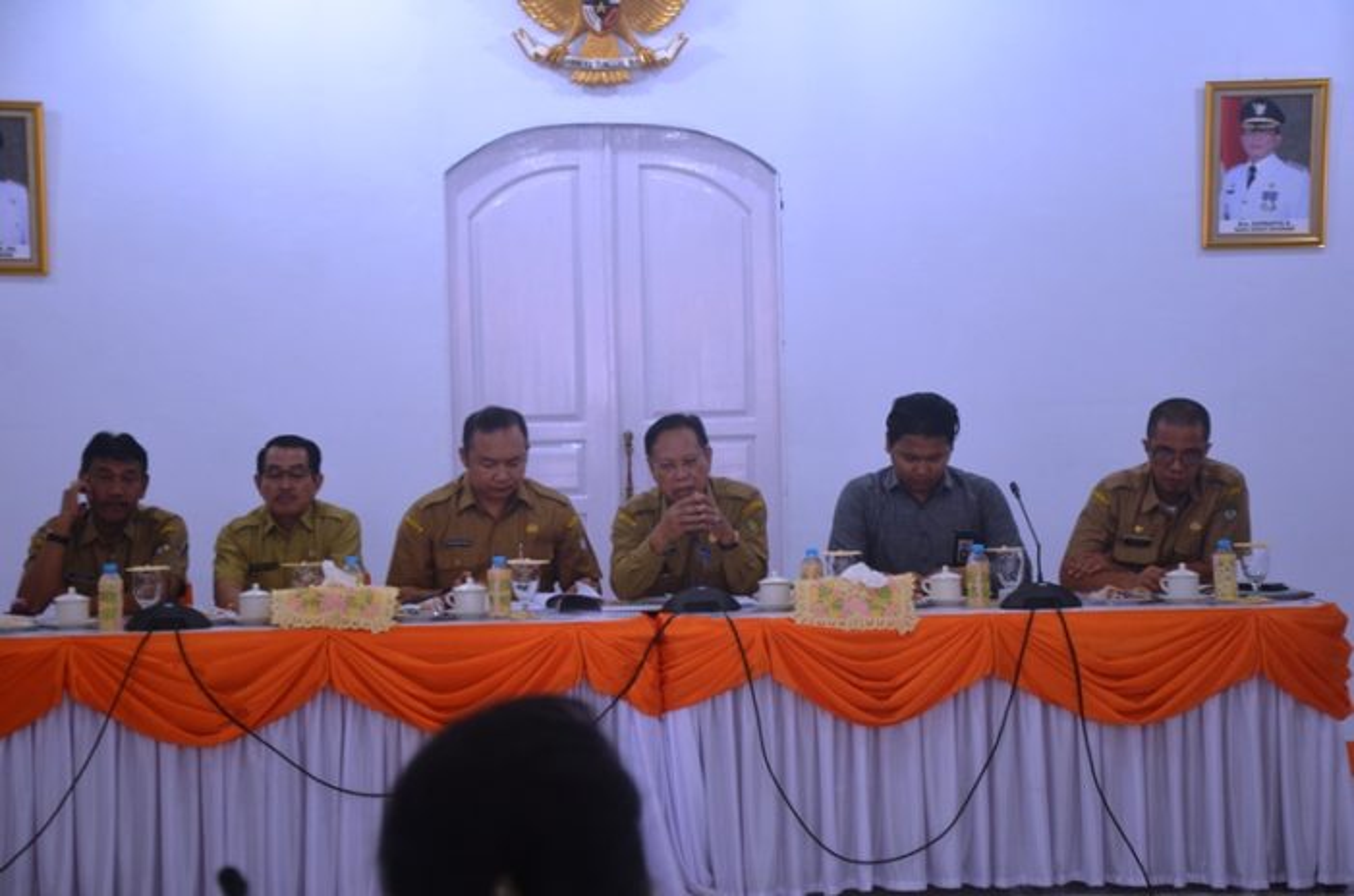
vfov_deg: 15.6
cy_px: 448
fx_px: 3265
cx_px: 677
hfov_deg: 23.4
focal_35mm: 87
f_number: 5
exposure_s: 1/40
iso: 800
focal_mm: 58
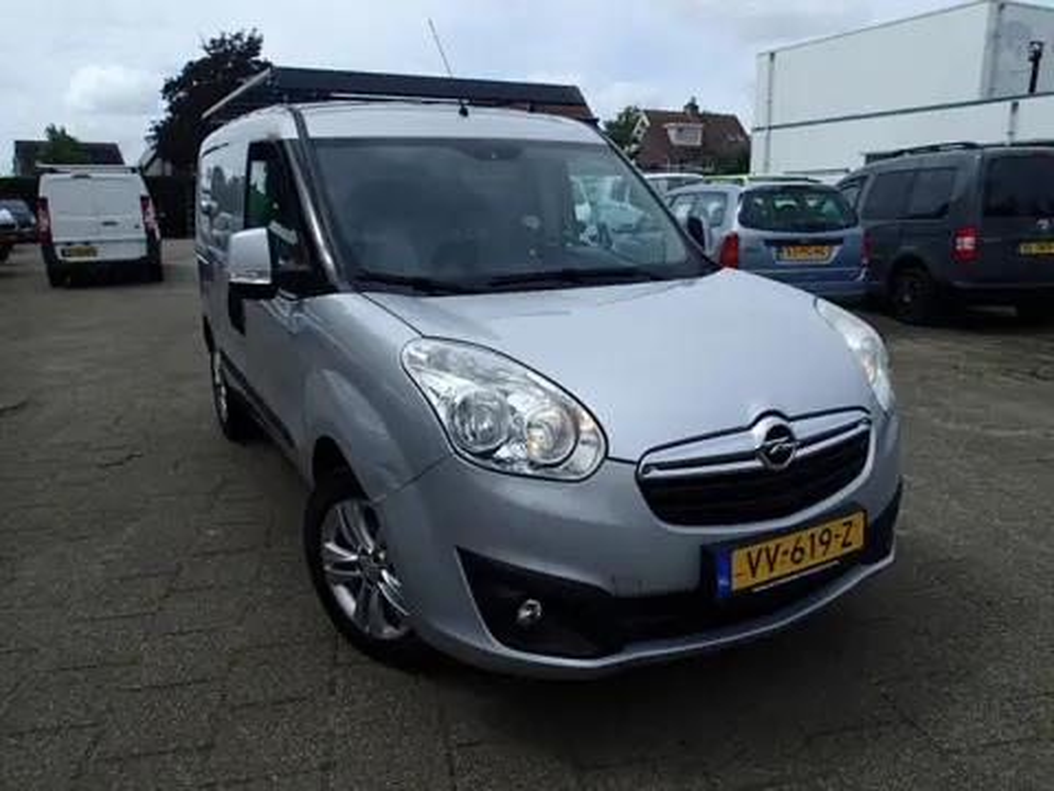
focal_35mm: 25
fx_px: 761
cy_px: 396
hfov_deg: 69.4
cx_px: 527
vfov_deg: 54.9
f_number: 8
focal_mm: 4.5
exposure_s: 1/320
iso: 100
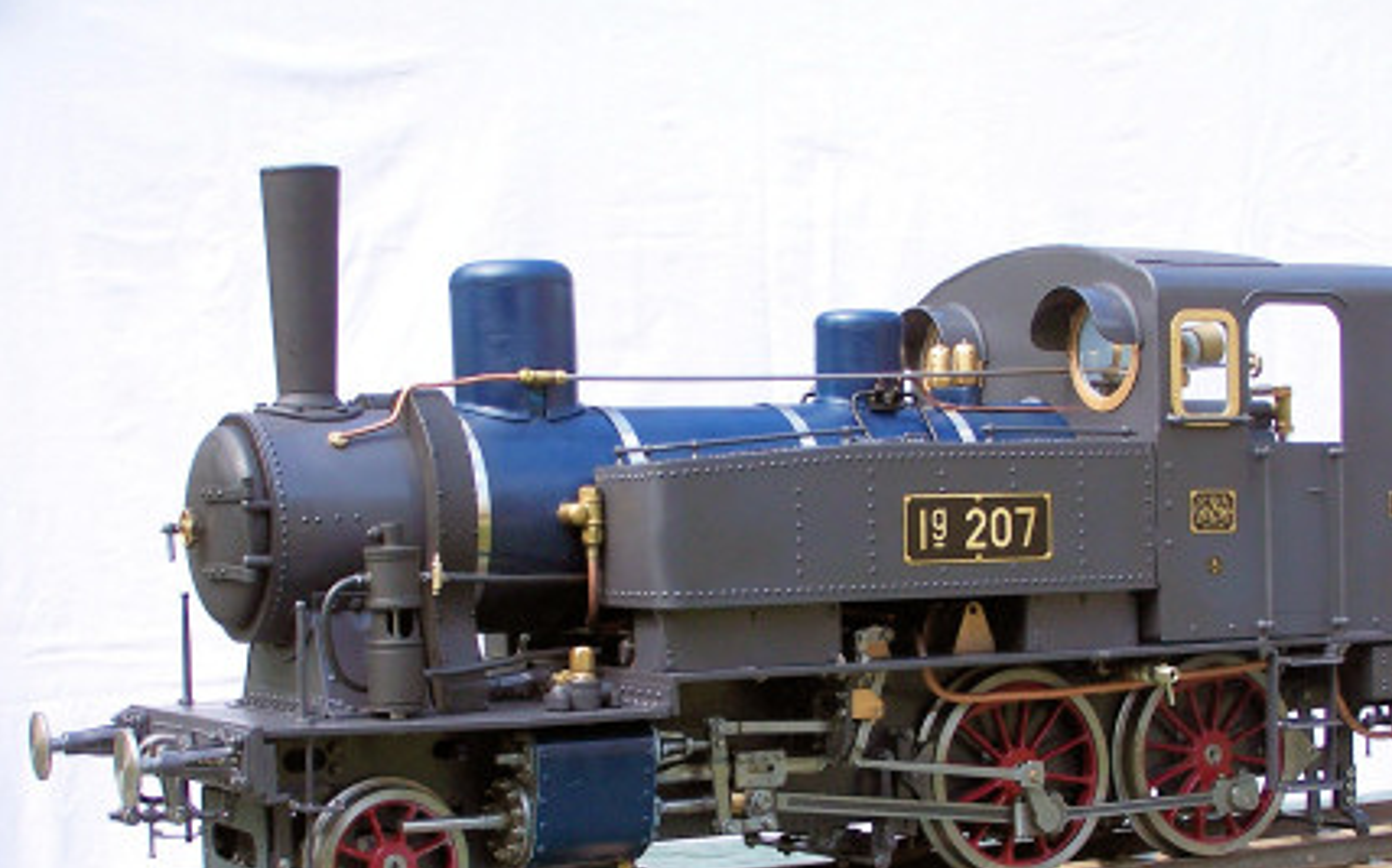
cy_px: 600
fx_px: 3147
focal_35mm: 83
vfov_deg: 15.7
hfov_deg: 24.9
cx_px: 803
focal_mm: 11.1
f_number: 3.2
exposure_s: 1/250
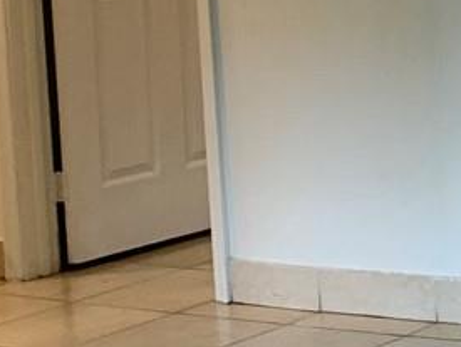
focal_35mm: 151
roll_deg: +2.4
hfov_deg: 11.5
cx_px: 984
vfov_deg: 9.7
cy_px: -67
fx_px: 2014
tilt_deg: -3.6
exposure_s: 1/60
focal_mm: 4.25
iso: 64
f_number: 1.8
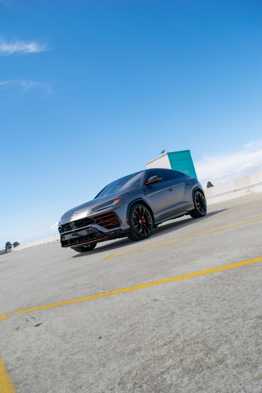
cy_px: 196
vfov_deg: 67.4
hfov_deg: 47.9
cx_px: 131
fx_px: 295
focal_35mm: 27
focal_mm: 18
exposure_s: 1/2000
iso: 400
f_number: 8
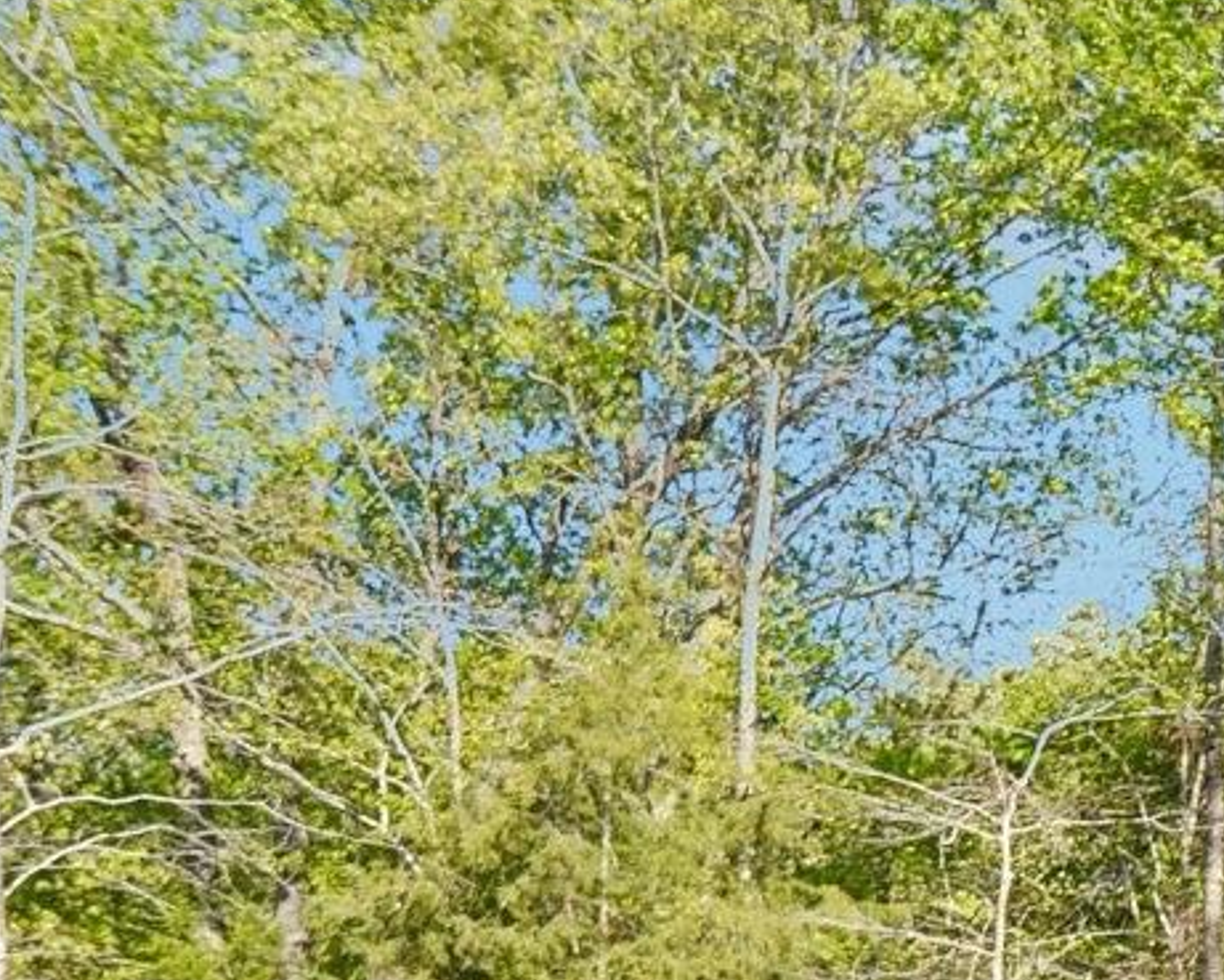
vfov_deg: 17.8
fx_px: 2718
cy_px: 1560
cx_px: 2477
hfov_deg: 17.6
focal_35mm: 75
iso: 400
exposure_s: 1/250
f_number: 8
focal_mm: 18
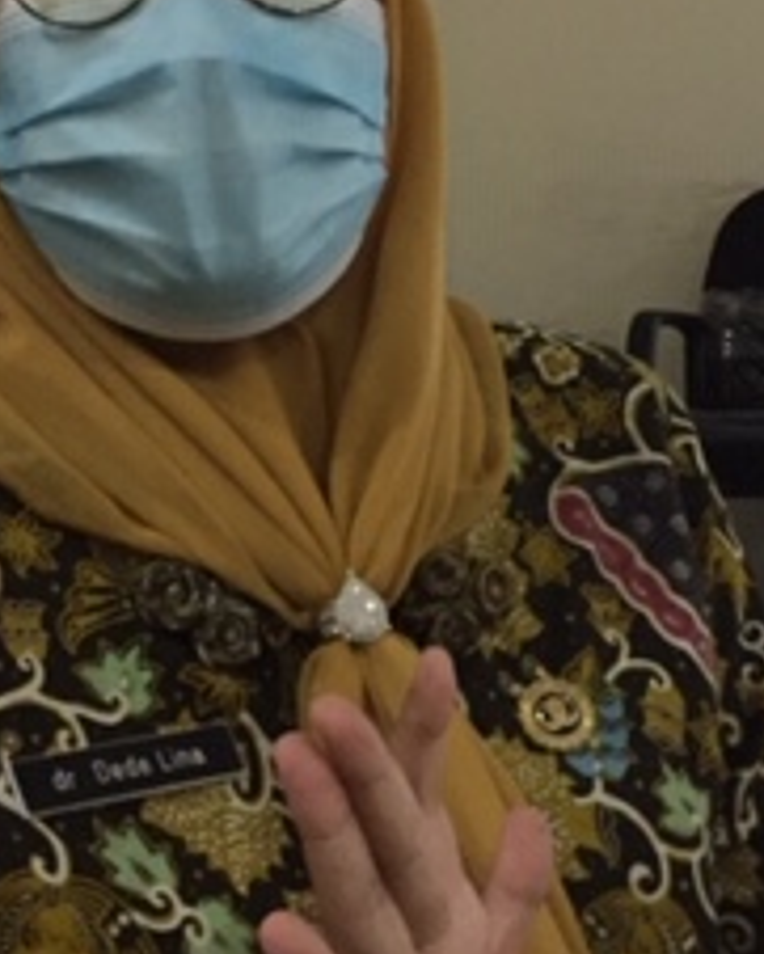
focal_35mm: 80
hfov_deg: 19.0
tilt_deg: -4.8
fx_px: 2260
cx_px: 582
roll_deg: +0.4
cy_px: 317
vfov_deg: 23.7
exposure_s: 1/25
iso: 250
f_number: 2.2
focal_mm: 4.15
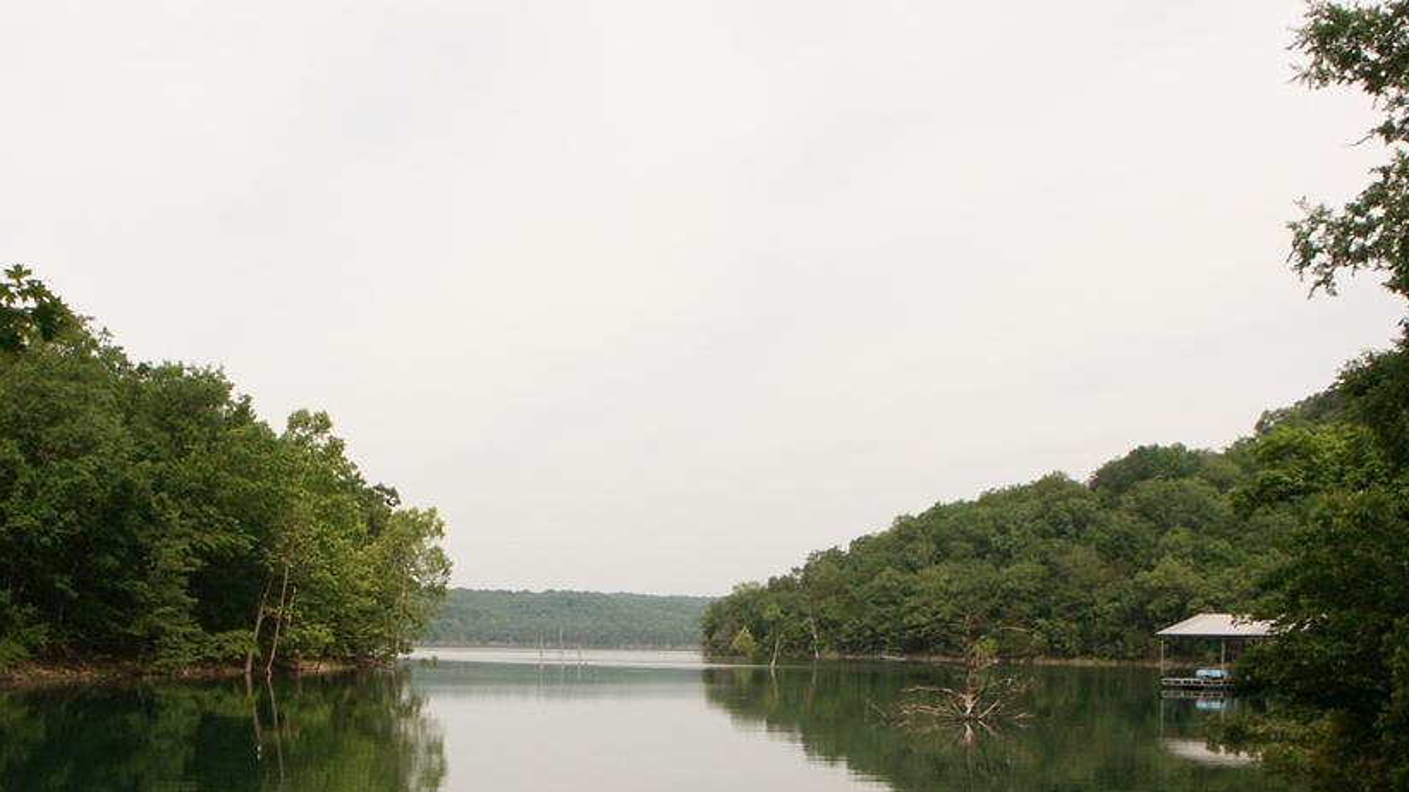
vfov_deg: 24.3
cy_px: 550
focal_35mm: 49
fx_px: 1830
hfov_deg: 42.0
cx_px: 631
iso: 100
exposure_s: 1/350
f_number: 6.7
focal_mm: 9.32
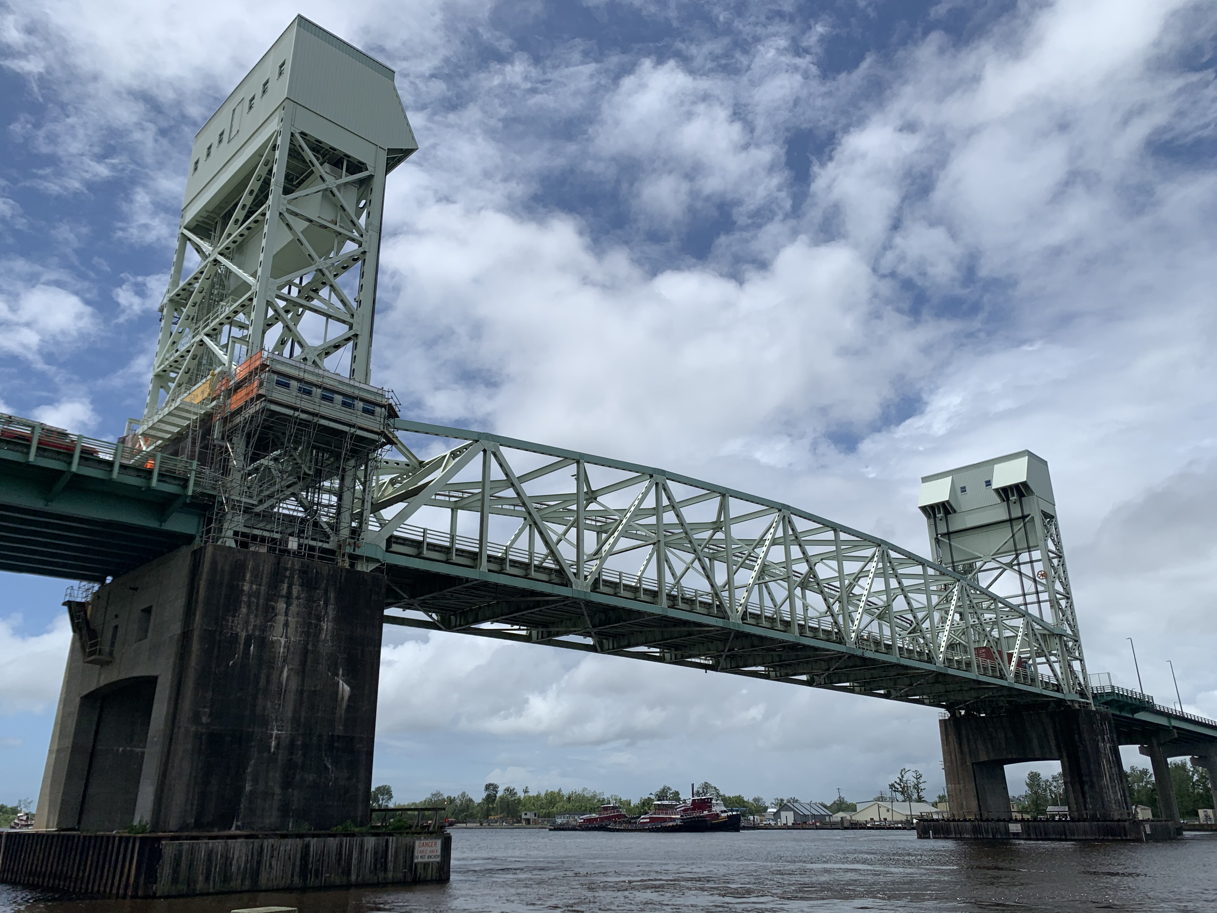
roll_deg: -0.3
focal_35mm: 26
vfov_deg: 53.1
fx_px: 914
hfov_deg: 67.3
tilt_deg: +21.7
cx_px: 608
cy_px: 456
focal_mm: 4.25
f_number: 1.8
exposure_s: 1/6061
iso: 25
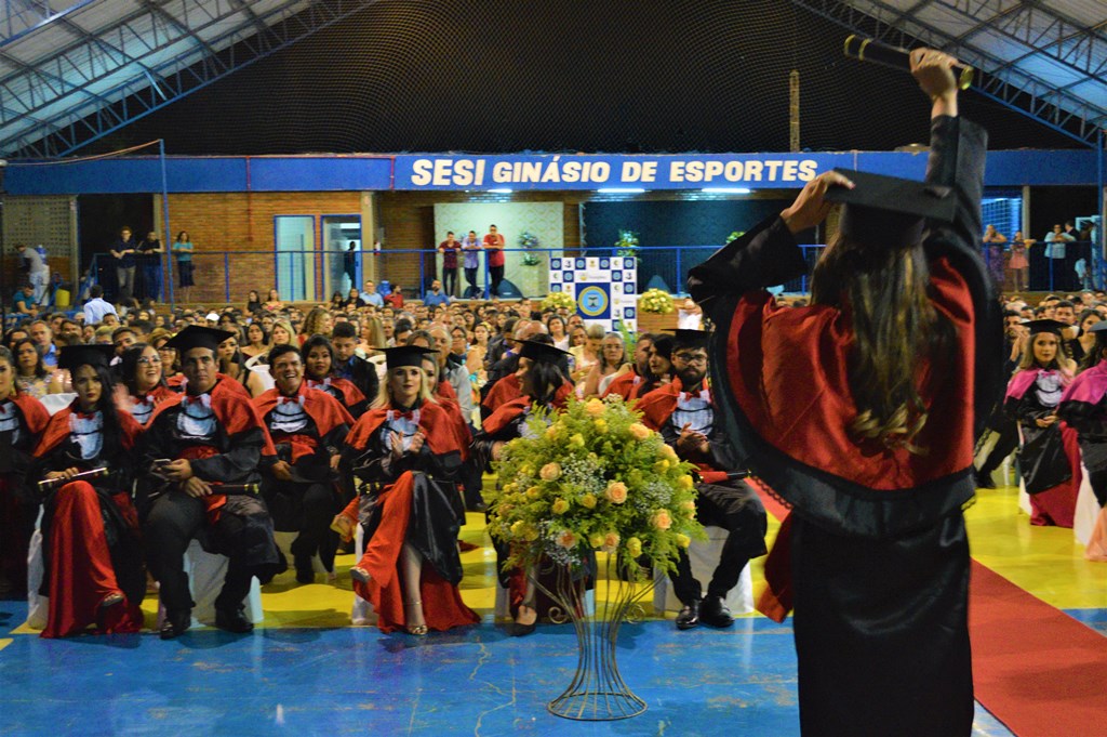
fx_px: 1475
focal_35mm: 48
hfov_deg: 41.1
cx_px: 554
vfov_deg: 28.0
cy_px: 368
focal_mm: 32
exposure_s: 1/30
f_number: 4.8
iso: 3200
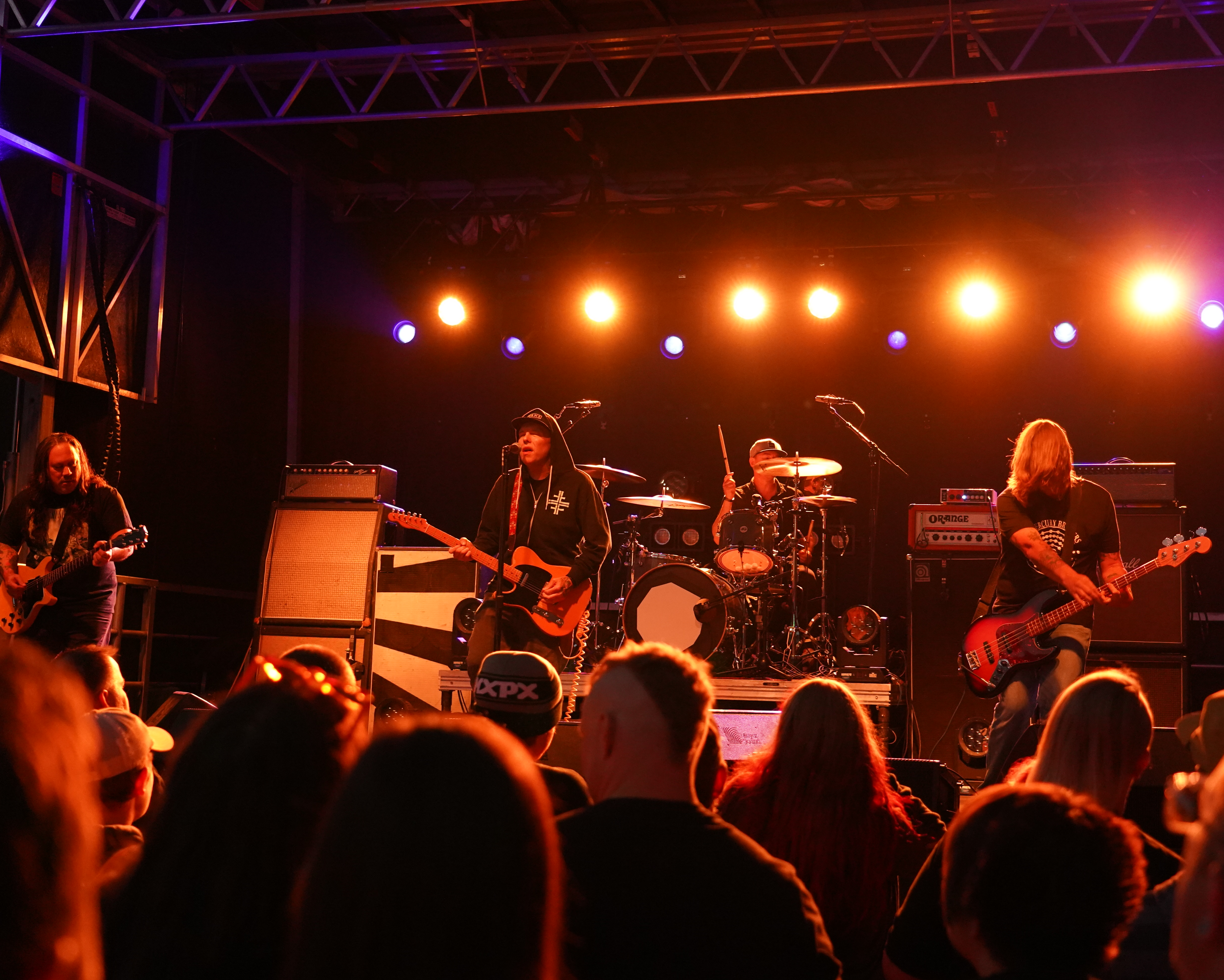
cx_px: 660
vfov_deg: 32.1
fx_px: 1703
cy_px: 483
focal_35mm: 47
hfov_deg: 39.5
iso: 5000
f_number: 4
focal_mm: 41
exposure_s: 1/160
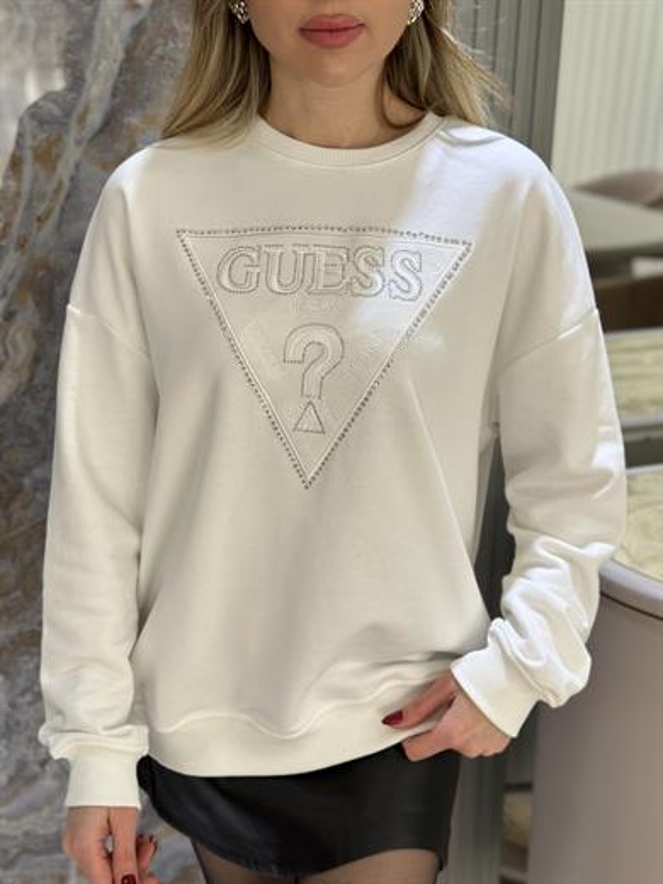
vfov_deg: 39.7
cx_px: 332
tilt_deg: -19.2
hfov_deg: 30.3
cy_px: 442
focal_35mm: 48
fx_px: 1226
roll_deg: -1.5
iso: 80
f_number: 1.78
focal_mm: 6.86
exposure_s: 1/100
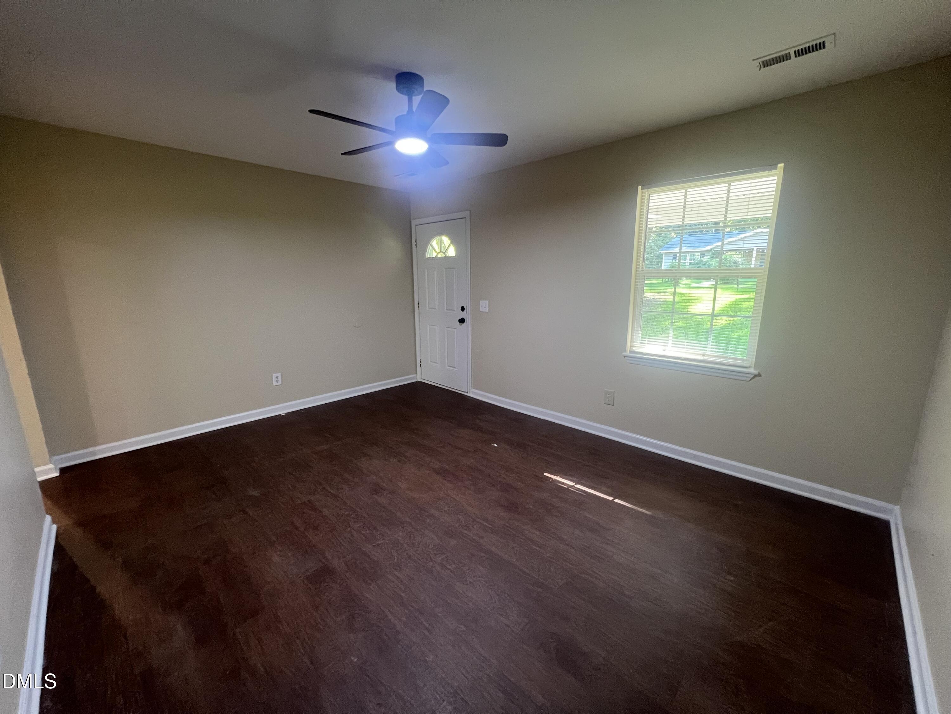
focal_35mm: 13
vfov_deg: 89.9
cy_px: 357
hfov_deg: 106.2
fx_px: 357
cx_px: 476
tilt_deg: -11.7
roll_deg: -0.2
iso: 400
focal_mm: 1.57
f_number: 1.8
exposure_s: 1/59
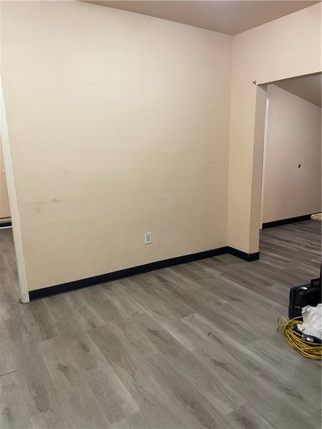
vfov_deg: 69.4
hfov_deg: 54.9
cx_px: 161
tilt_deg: -11.6
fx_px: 310
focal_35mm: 25
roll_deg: +1.5
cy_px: 214
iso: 250
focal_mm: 5.1
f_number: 1.6
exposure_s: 1/60
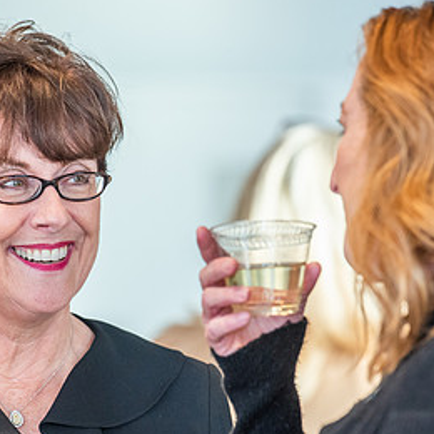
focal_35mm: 379
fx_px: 5376
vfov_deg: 4.6
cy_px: 300
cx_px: 159
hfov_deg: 4.6
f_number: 4.5
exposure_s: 1/200
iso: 1000
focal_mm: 200
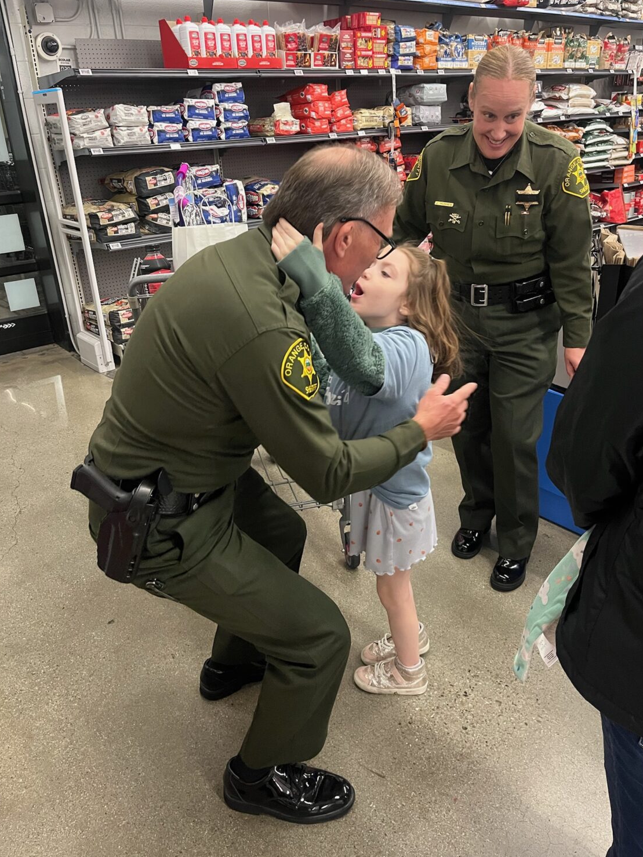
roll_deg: +2.8
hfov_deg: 51.3
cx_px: 326
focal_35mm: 27
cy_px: 414
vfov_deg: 65.3
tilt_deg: -24.7
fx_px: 669
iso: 400
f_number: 1.6
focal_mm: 5.1
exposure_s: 1/60
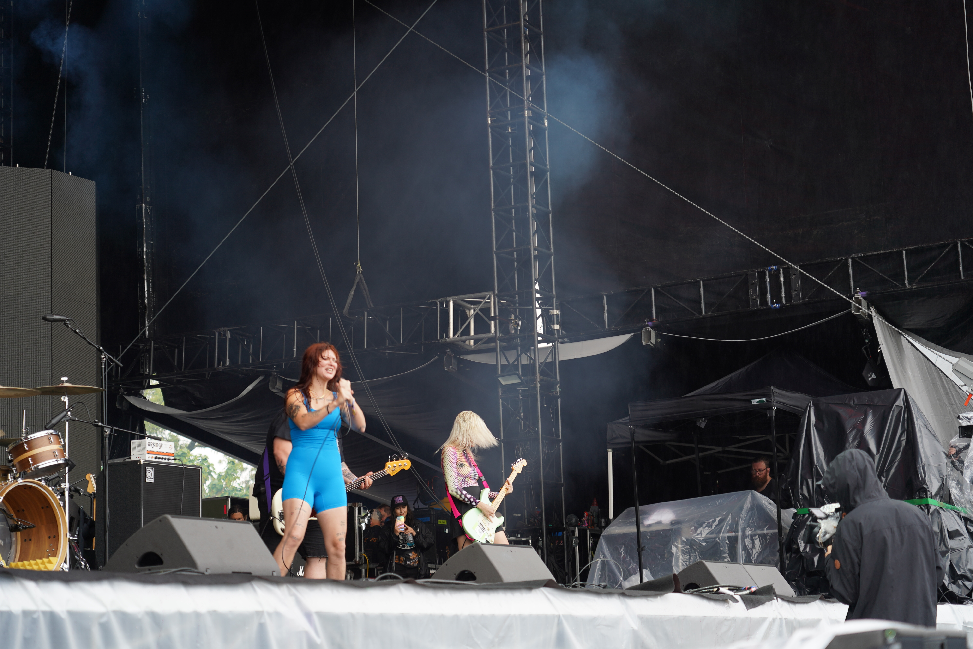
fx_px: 1892
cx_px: 486
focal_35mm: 70
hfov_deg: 28.8
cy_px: 324
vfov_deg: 19.5
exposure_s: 1/80
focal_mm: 70
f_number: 4
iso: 100
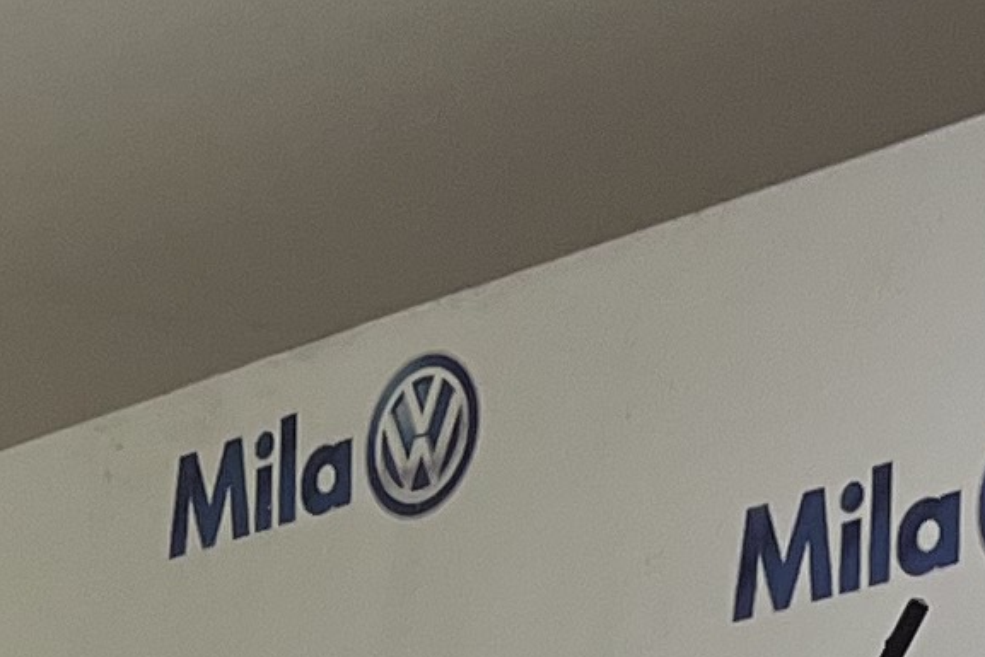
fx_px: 5172
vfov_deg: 6.1
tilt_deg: -5.0
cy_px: 2565
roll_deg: -0.7
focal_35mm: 189
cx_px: -2
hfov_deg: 10.8
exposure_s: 1/60
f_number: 1.6
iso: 64
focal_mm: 5.1
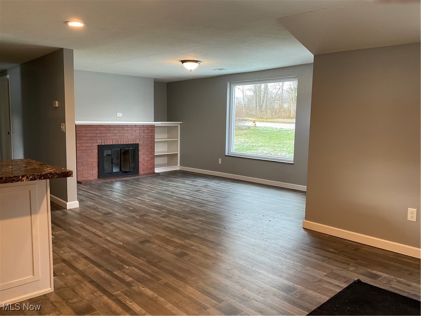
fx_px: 353
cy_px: 158
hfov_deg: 61.7
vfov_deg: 48.2
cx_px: 210
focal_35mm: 29
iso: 64
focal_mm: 3
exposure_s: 1/60
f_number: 1.8
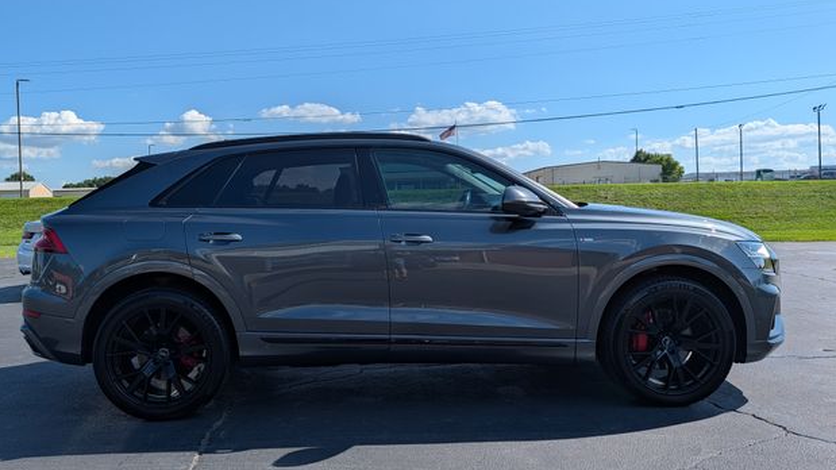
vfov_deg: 42.9
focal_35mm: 27
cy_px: 221
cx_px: 407
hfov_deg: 69.9
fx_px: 598
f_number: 1.68
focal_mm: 6.9
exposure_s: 1/1548
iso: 19
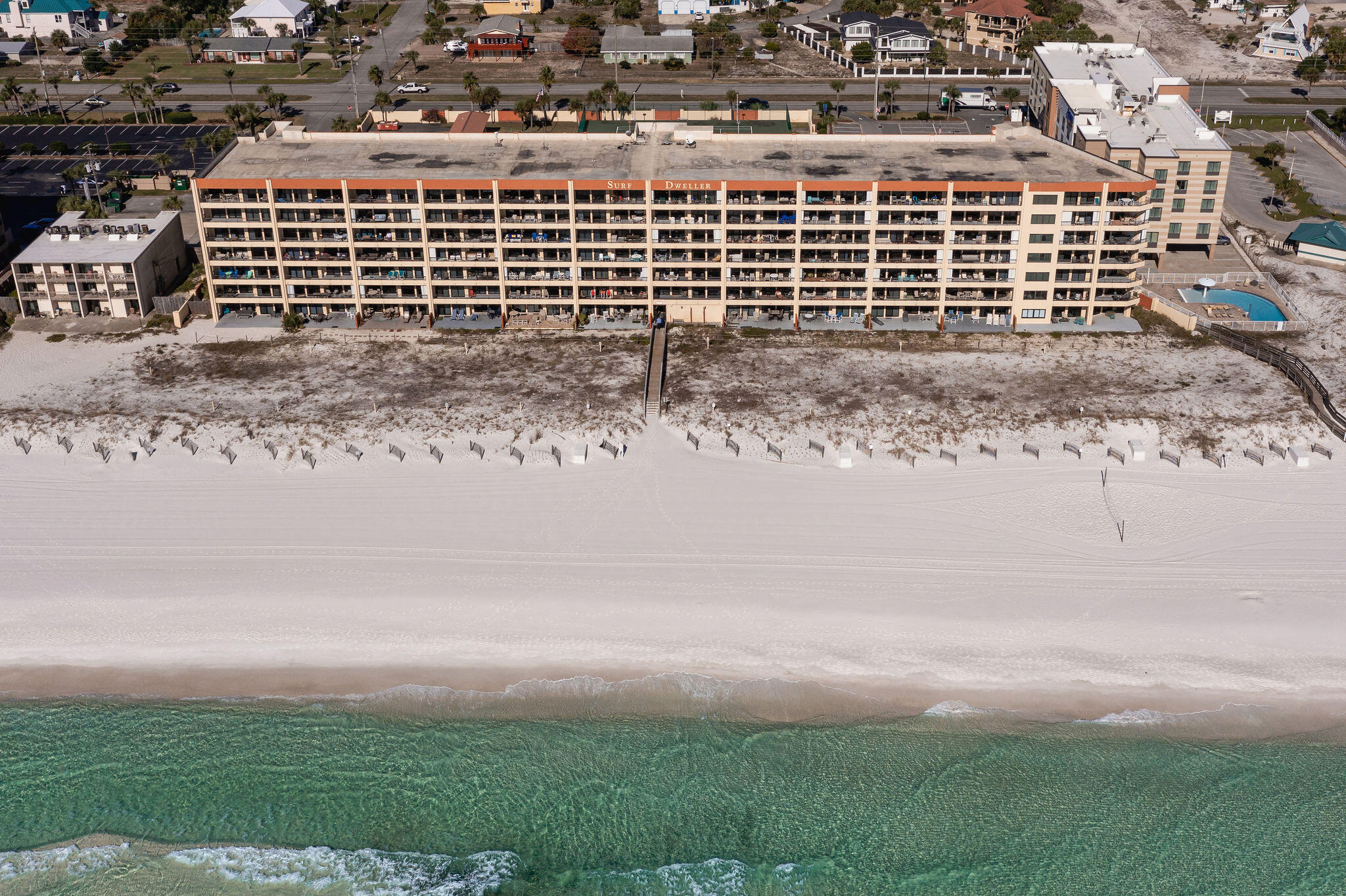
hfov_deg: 65.5
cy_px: 448
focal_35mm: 28
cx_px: 673
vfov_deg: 46.4
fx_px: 1046
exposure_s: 1/160
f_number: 4.5
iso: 100
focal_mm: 10.26
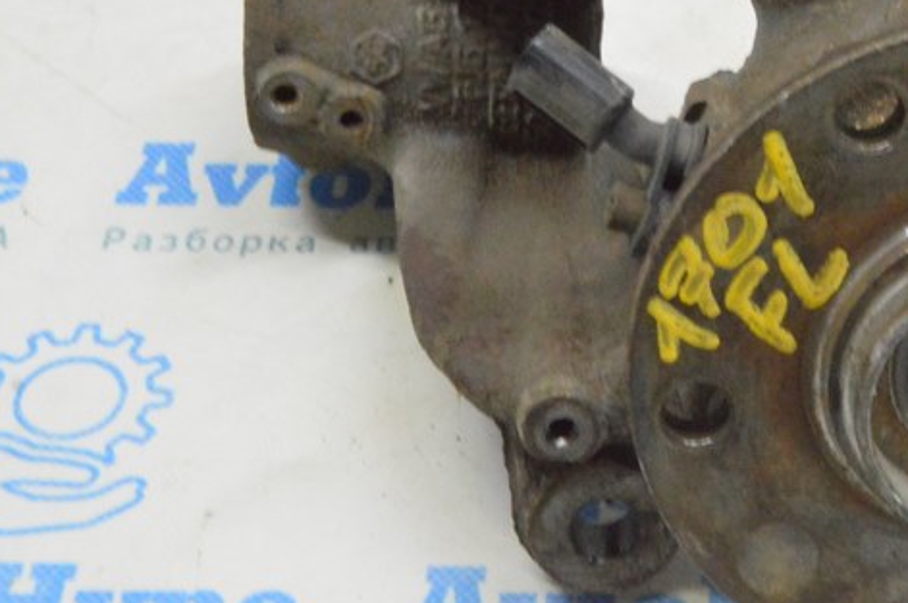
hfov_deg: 17.5
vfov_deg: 11.8
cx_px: 902
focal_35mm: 114
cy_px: -14
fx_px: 2874
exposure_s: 1/15
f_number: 20
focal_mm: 35
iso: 6400
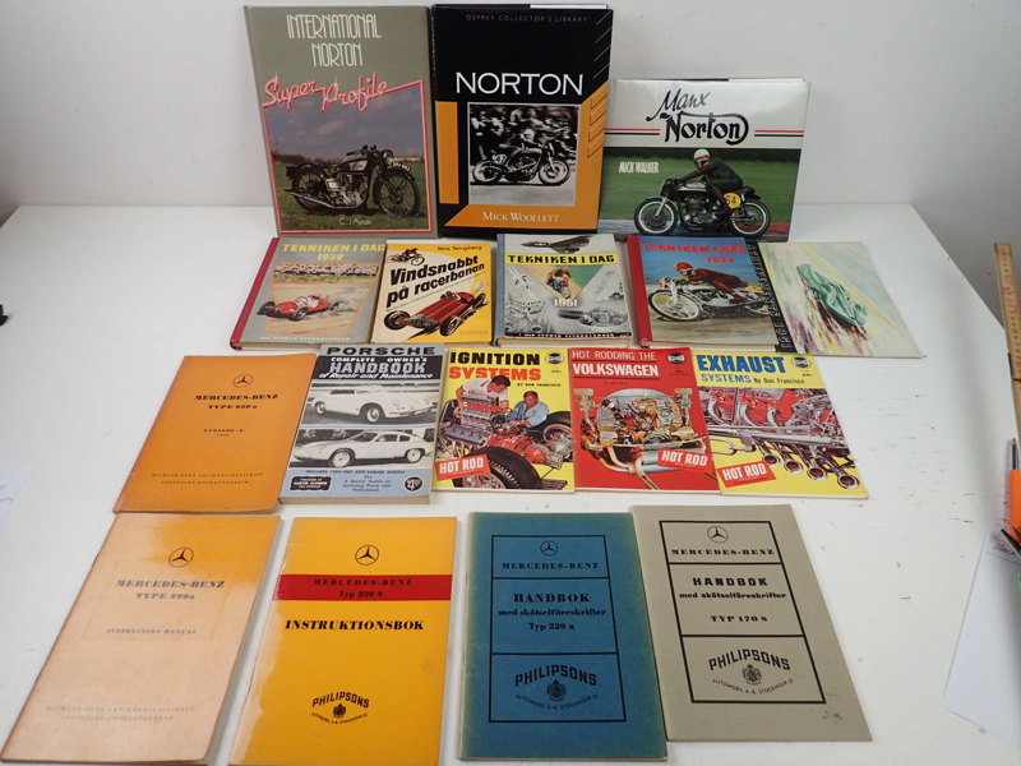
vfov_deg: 54.9
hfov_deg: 69.4
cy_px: 383
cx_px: 510
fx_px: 737
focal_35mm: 25
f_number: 2
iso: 100
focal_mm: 4.5
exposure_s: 1/100
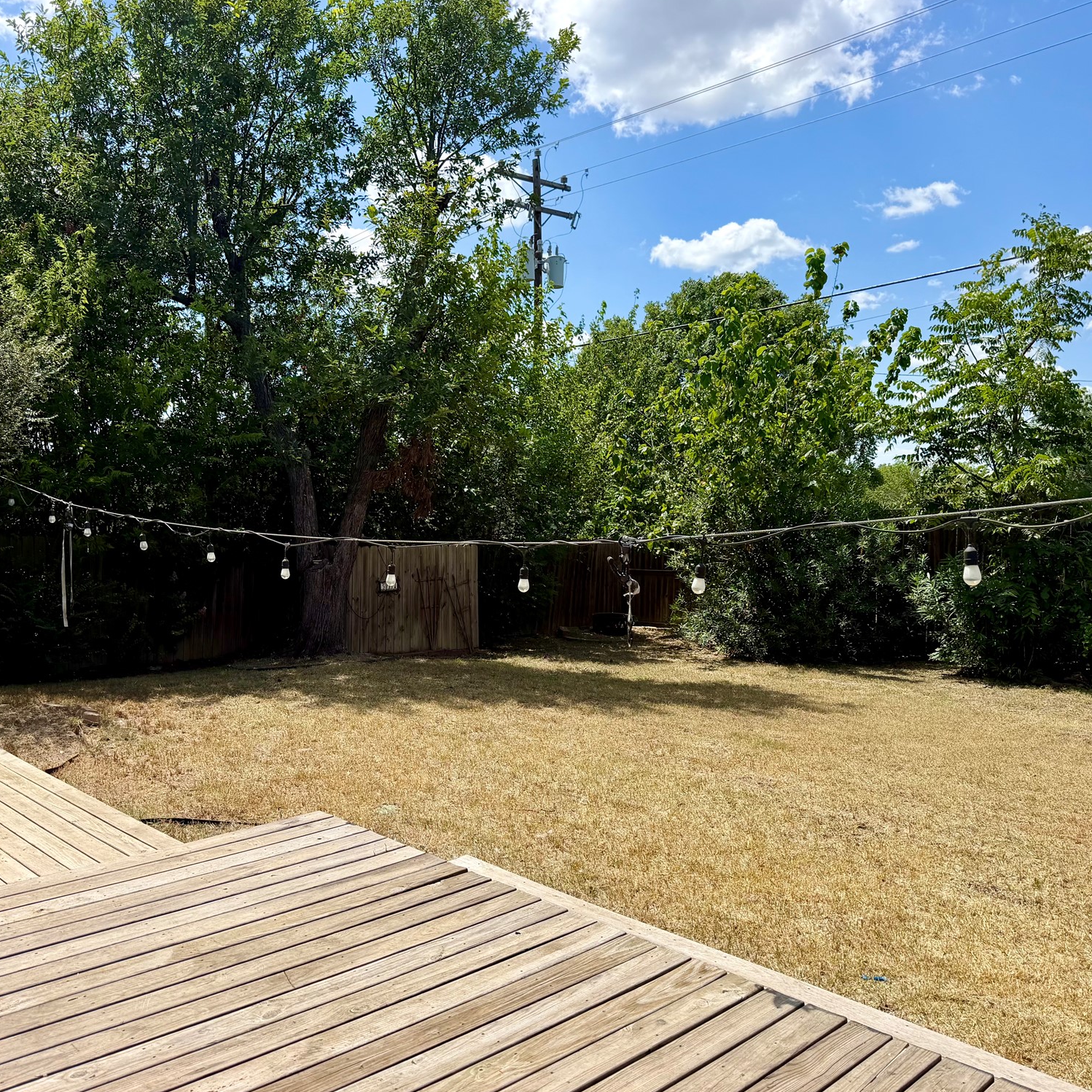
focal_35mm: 29
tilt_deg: -2.5
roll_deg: +0.4
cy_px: 545
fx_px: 1035
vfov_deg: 55.6
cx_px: 517
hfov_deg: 55.6
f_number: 1.78
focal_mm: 6.76
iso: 80
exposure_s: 1/4167
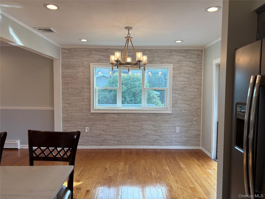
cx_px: 132
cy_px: 100
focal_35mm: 26
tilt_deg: -1.0
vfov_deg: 53.1
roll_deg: -0.6
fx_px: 199
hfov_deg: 67.3
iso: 50
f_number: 1.6
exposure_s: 1/189
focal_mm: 5.96
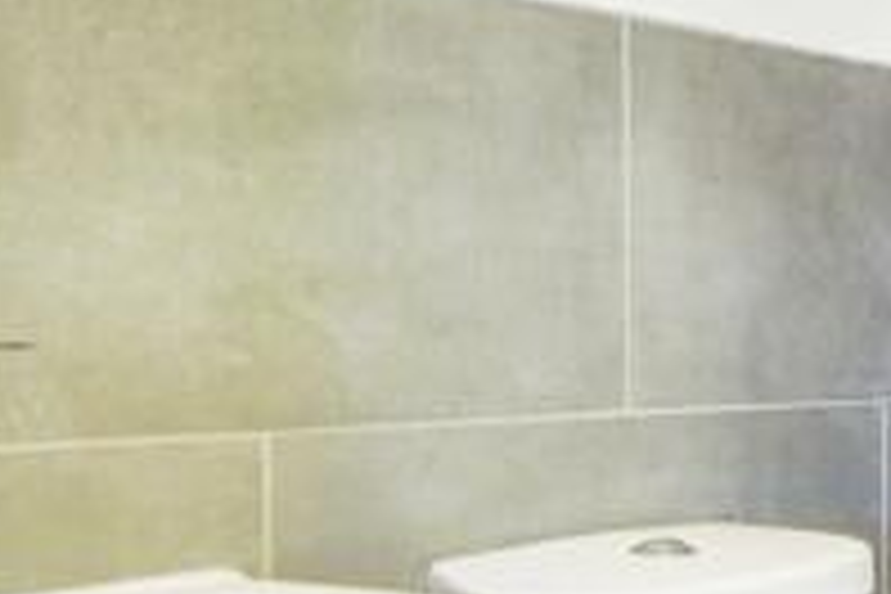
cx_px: 756
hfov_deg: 31.3
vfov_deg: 21.9
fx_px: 1534
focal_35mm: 62
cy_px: 272
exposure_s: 1/3
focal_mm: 12
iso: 200
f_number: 10
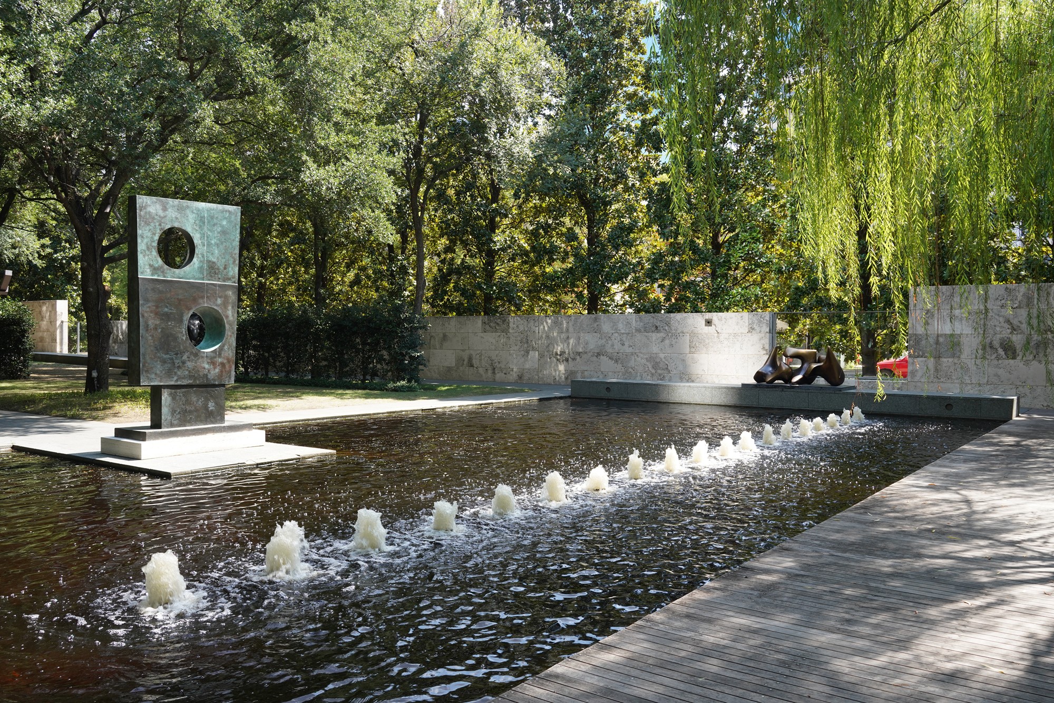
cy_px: 352
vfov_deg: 45.0
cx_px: 527
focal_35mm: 29
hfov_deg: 63.7
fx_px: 849
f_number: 11
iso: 400
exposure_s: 1/100
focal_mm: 29
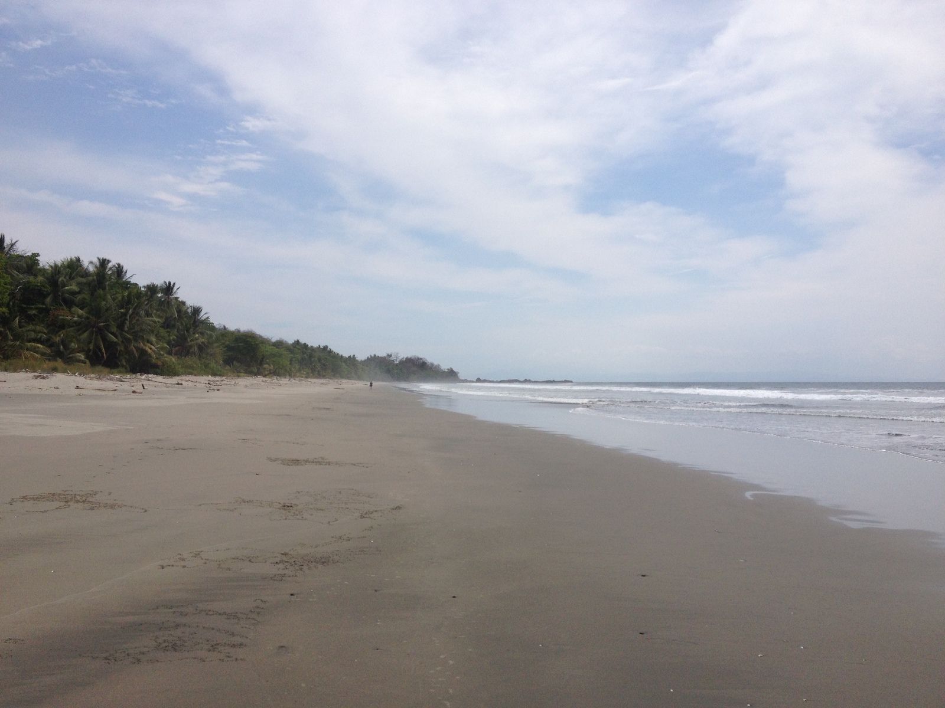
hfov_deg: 52.6
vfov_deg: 40.7
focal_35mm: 35
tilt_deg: -1.5
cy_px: 354
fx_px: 955
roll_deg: +0.7
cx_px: 472
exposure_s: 1/3953
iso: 50
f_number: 2.4
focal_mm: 4.28
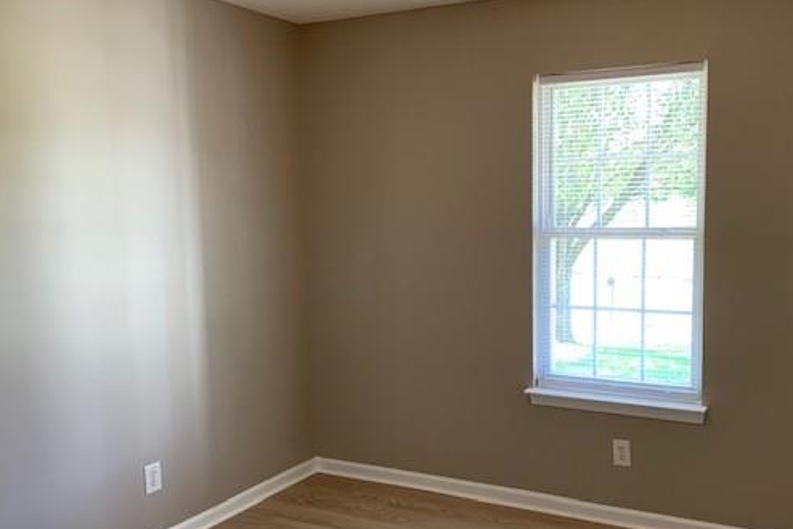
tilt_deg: -4.1
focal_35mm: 35
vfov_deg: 37.8
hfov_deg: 54.1
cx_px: 466
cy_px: 305
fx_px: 771
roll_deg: -0.2
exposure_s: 1/60
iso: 100
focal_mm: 4.25
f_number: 1.8
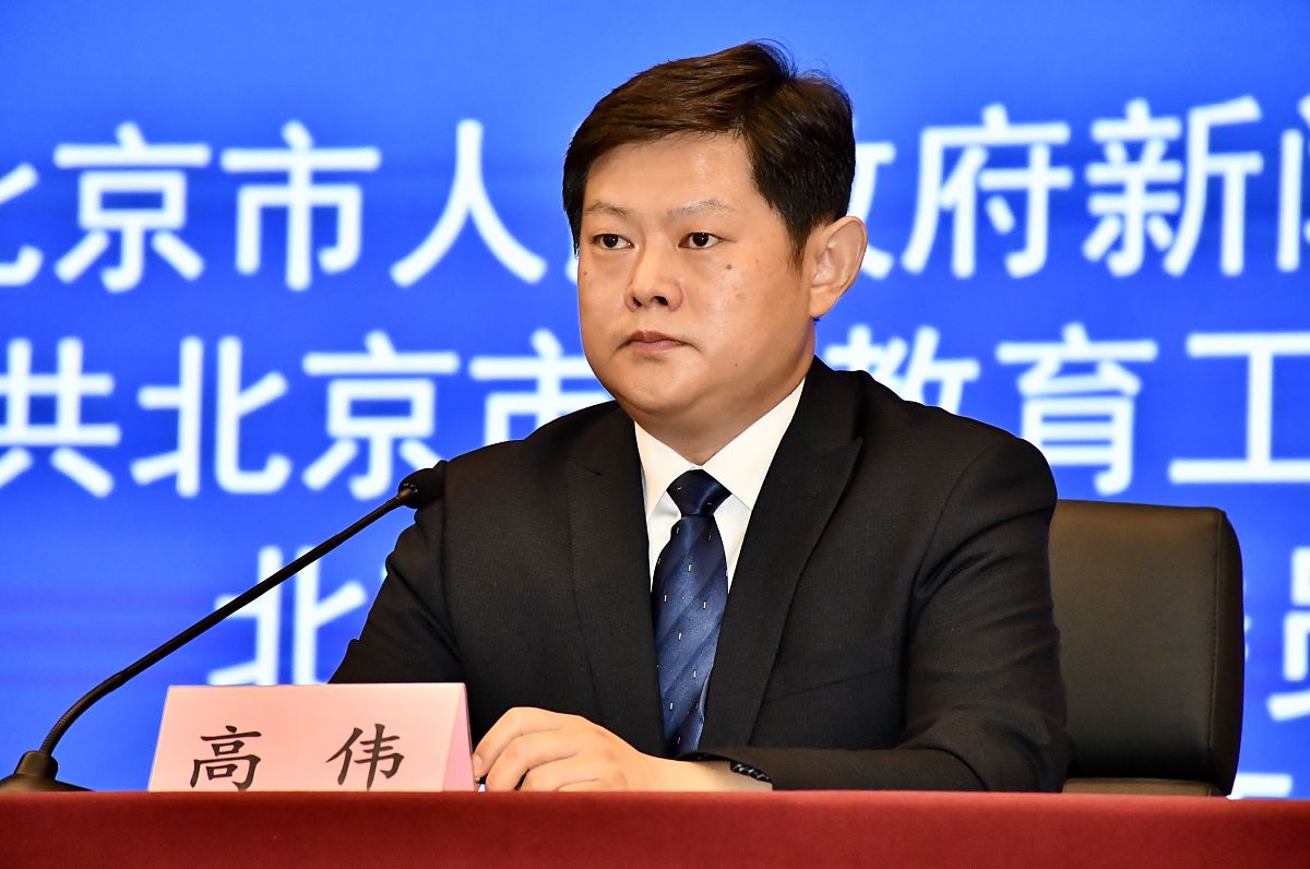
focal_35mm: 210
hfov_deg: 9.8
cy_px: 434
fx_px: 7629
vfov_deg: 6.5
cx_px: 655
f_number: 7.1
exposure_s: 1/250
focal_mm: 140
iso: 4500
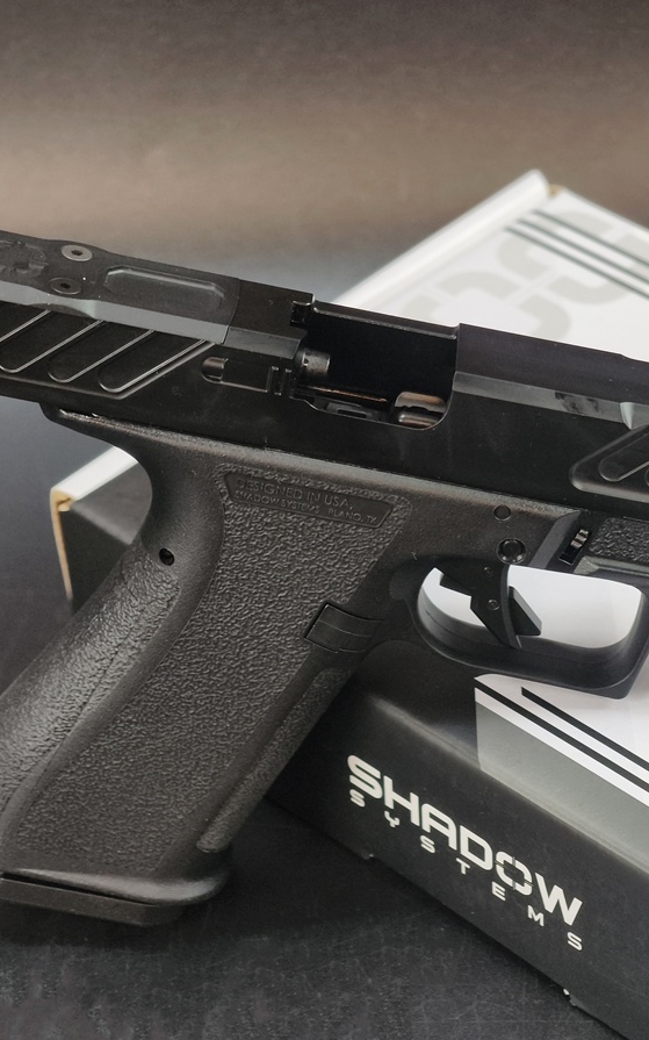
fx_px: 3426
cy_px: 517
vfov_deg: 17.2
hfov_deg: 10.8
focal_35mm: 121
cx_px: 468
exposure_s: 1/15
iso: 736
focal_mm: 22.48
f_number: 2.67
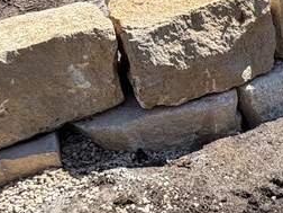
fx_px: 466
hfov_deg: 29.8
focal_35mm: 57
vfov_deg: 25.2
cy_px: 43
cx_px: 325
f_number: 2.2
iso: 40
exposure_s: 1/760
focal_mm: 2.22
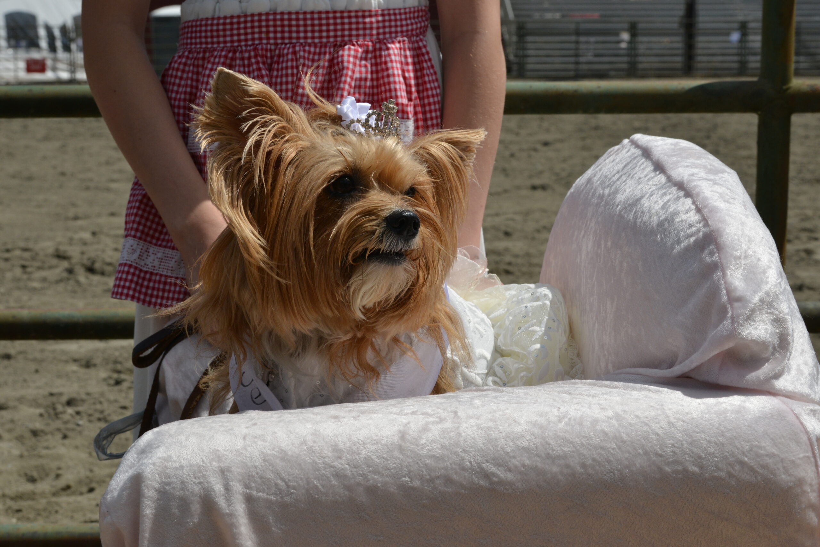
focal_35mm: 70
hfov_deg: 28.8
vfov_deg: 19.5
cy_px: 274
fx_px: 1595
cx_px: 410
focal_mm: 70
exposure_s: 1/1250
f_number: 18
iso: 800
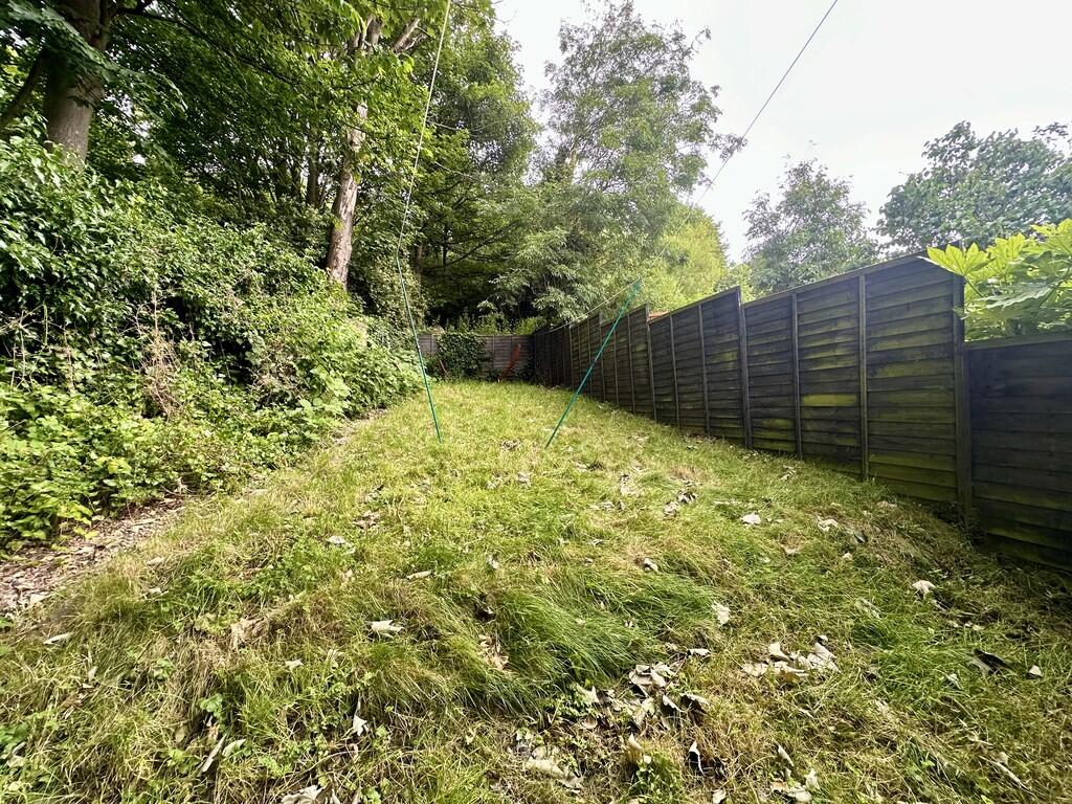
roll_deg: +0.5
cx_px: 536
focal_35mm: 14
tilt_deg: +0.7
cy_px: 402
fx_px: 434
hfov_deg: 102.1
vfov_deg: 85.7
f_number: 2.2
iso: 100
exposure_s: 1/99
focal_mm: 2.22
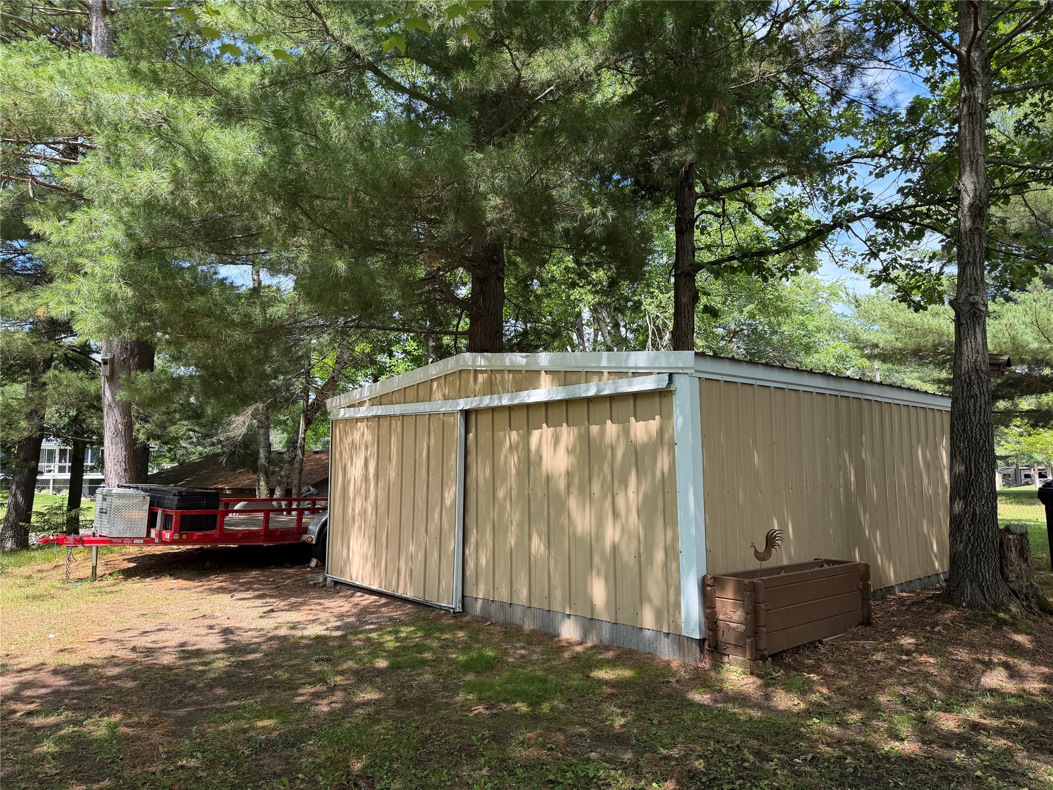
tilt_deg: +4.5
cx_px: 526
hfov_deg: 71.6
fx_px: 730
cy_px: 395
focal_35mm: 24
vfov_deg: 56.8
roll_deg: +0.2
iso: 100
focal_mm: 6.76
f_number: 1.78
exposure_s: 1/992
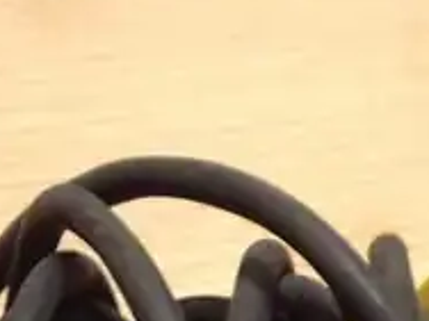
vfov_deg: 7.5
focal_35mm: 186
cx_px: 477
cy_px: 751
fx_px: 2305
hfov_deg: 10.5
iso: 250
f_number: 2.4
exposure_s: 1/15
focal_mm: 4.28
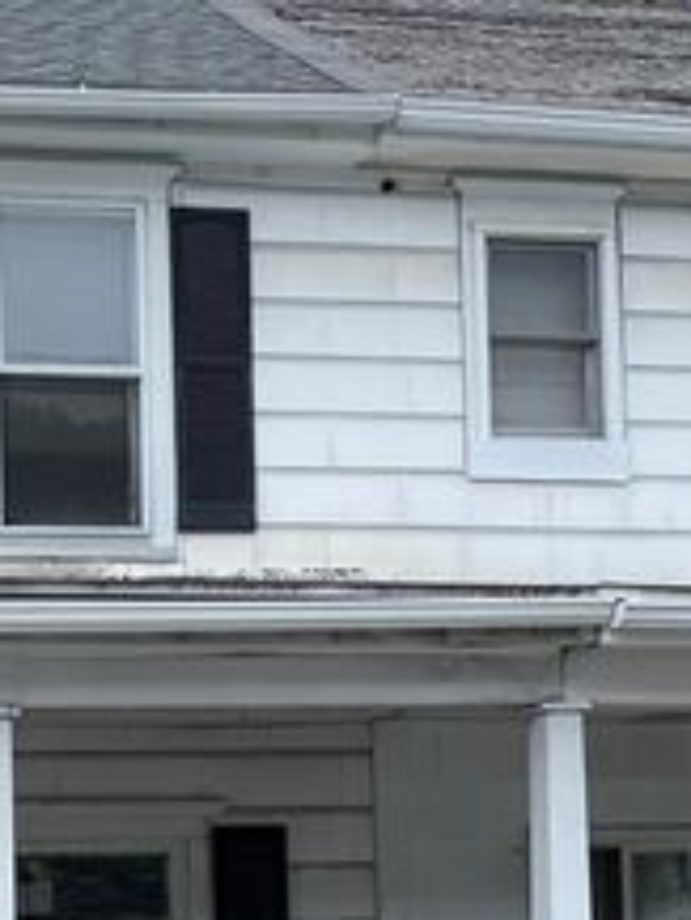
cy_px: 965
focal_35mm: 80
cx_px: -161
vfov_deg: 23.2
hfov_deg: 17.5
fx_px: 2127
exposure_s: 1/1490
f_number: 1.6
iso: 50
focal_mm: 4.2
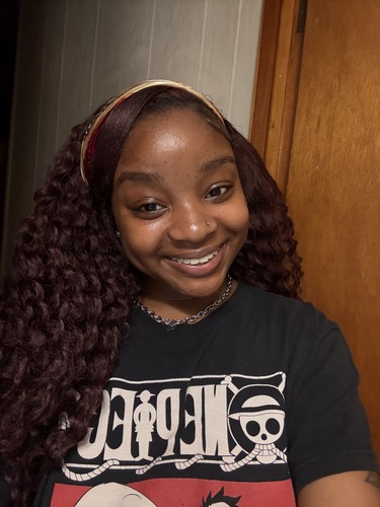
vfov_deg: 73.9
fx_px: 337
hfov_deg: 58.9
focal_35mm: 23
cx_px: 190
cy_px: 254
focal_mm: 2.69
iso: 500
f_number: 1.9
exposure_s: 1/30
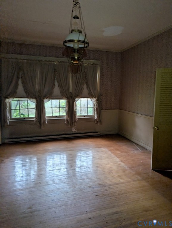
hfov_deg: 56.9
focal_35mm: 24
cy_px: 114
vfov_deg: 71.5
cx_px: 86
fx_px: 159
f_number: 1.68
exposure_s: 1/201
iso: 517
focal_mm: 6.9
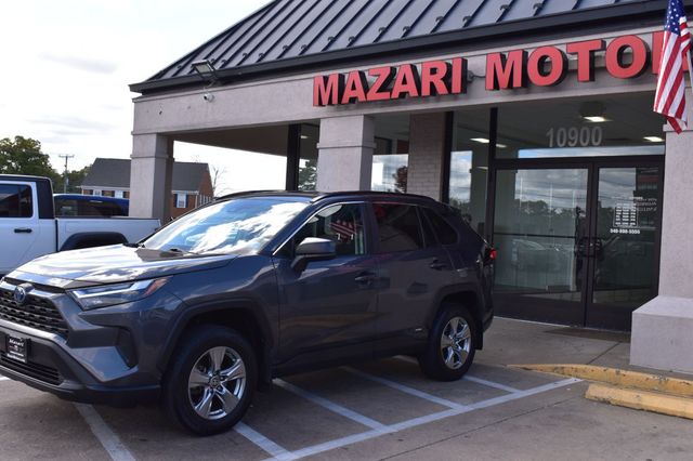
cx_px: 346
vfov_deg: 34.2
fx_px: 750
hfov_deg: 49.6
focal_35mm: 39
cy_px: 230
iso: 400
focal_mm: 26
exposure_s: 1/250
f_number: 10
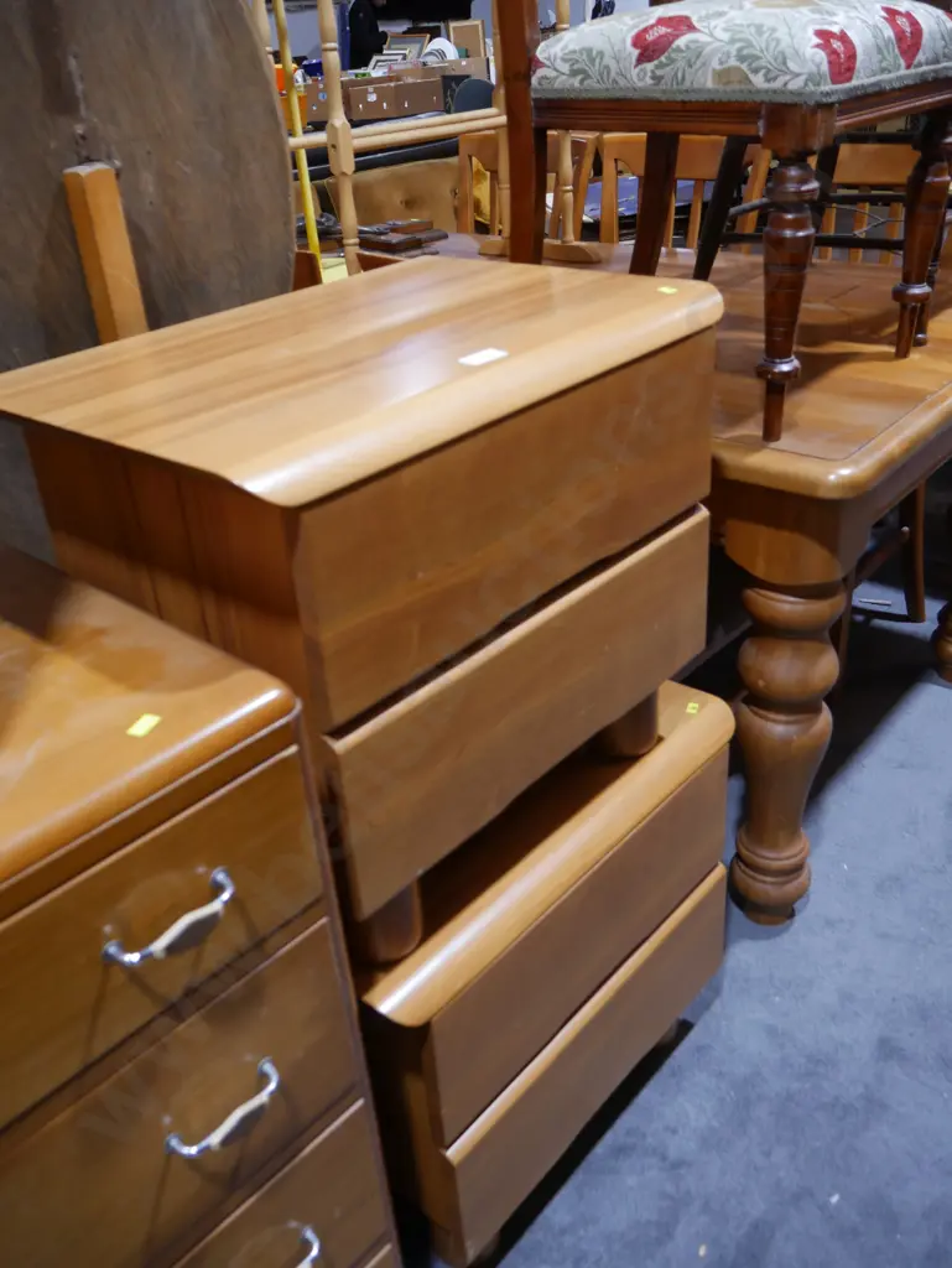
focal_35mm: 30
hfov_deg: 46.8
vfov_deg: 59.9
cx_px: 476
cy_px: 634
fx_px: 1099
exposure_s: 1/60
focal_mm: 15
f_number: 3.6
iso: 320
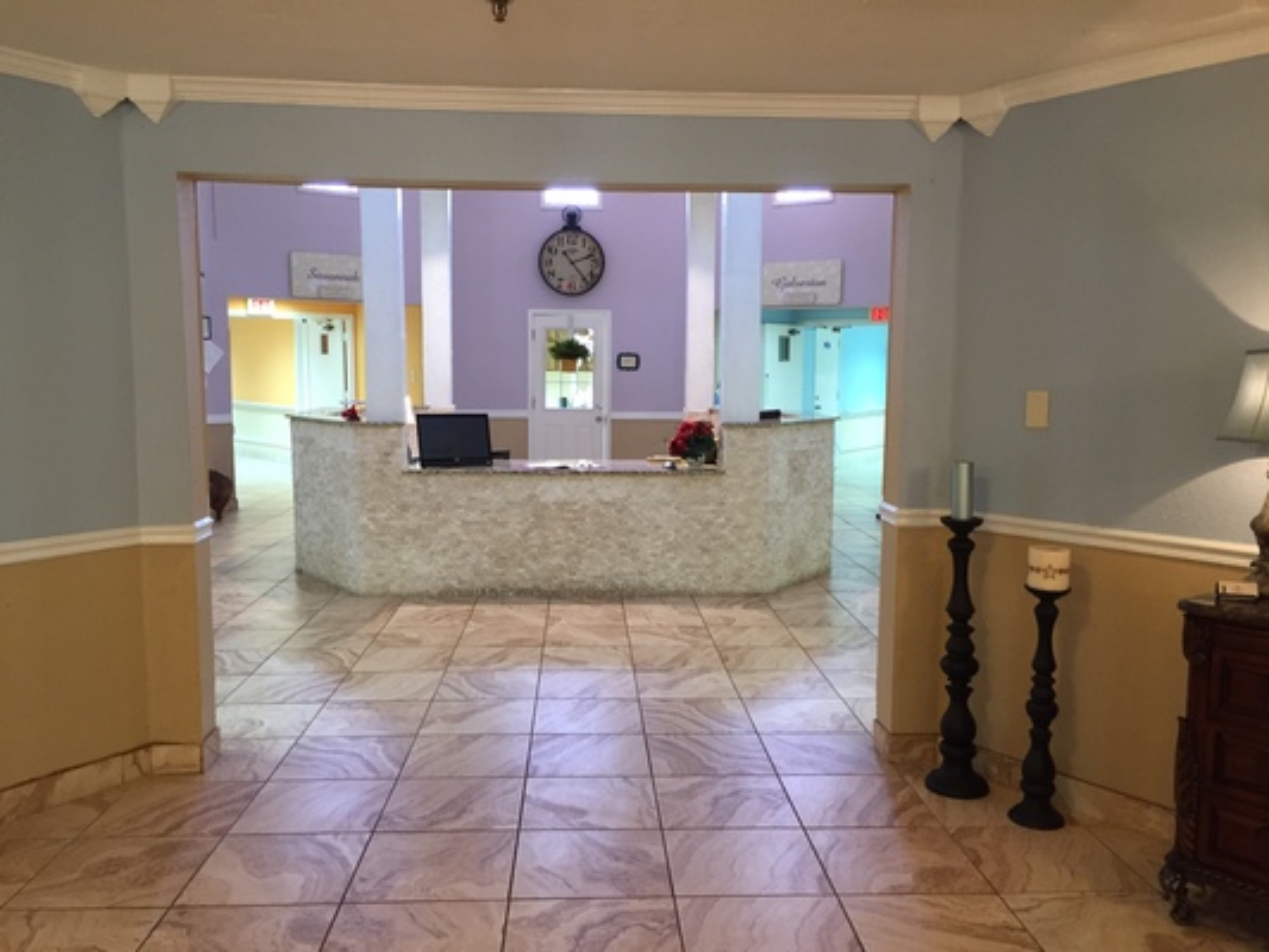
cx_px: 634
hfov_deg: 61.6
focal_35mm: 29
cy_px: 476
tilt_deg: -7.0
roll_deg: -1.1
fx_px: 1063
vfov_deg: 48.2
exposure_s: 1/30
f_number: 2.2
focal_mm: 4.15
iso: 125
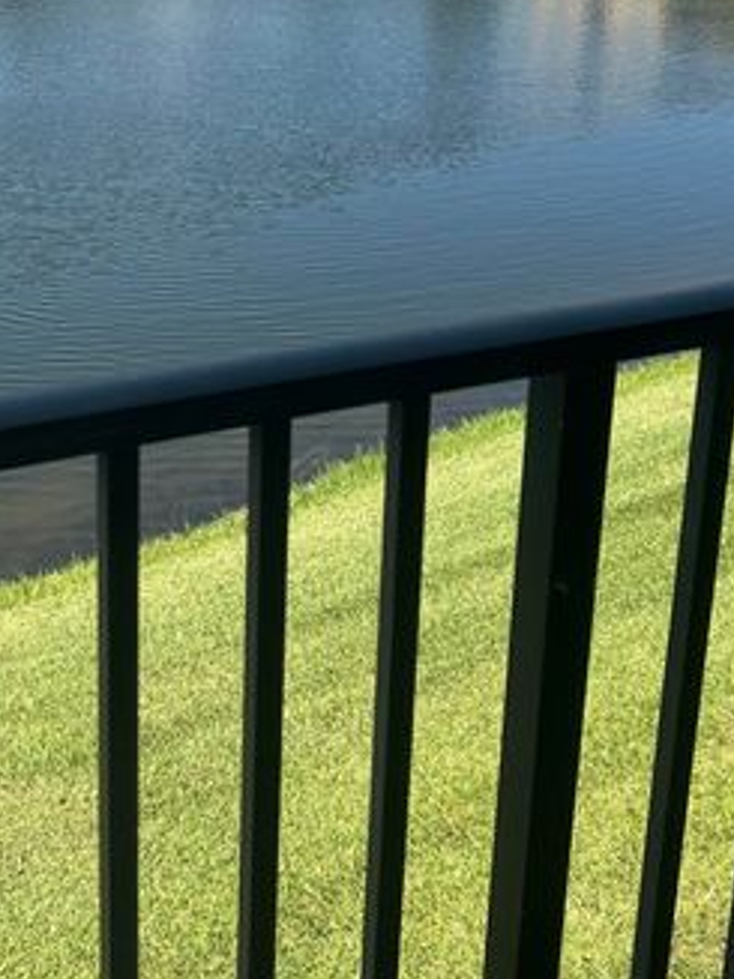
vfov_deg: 35.3
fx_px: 1499
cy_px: 232
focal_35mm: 53
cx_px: 216
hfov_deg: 27.3
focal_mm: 5.7
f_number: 1.5
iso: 50
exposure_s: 1/2695
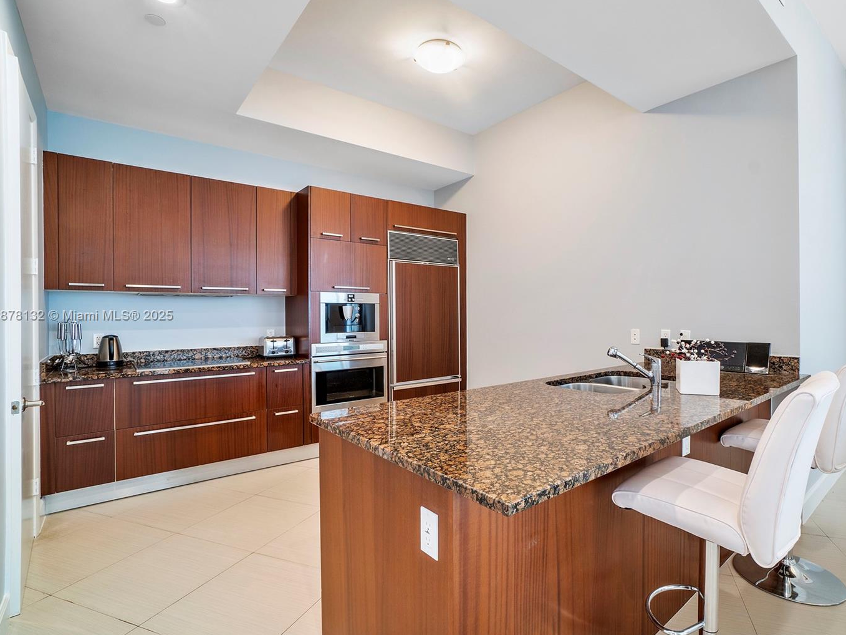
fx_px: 416
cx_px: 472
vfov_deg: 74.7
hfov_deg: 90.6
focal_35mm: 17
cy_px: 316
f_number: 11
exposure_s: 1/2.5
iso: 250
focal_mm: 10
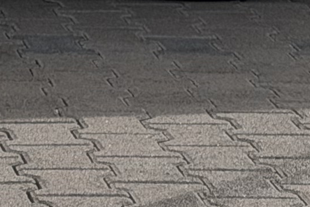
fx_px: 3204
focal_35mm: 372
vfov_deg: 3.6
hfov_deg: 5.4
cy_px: -420
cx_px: -351
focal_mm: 6.76
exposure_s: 1/8772
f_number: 1.78
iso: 64
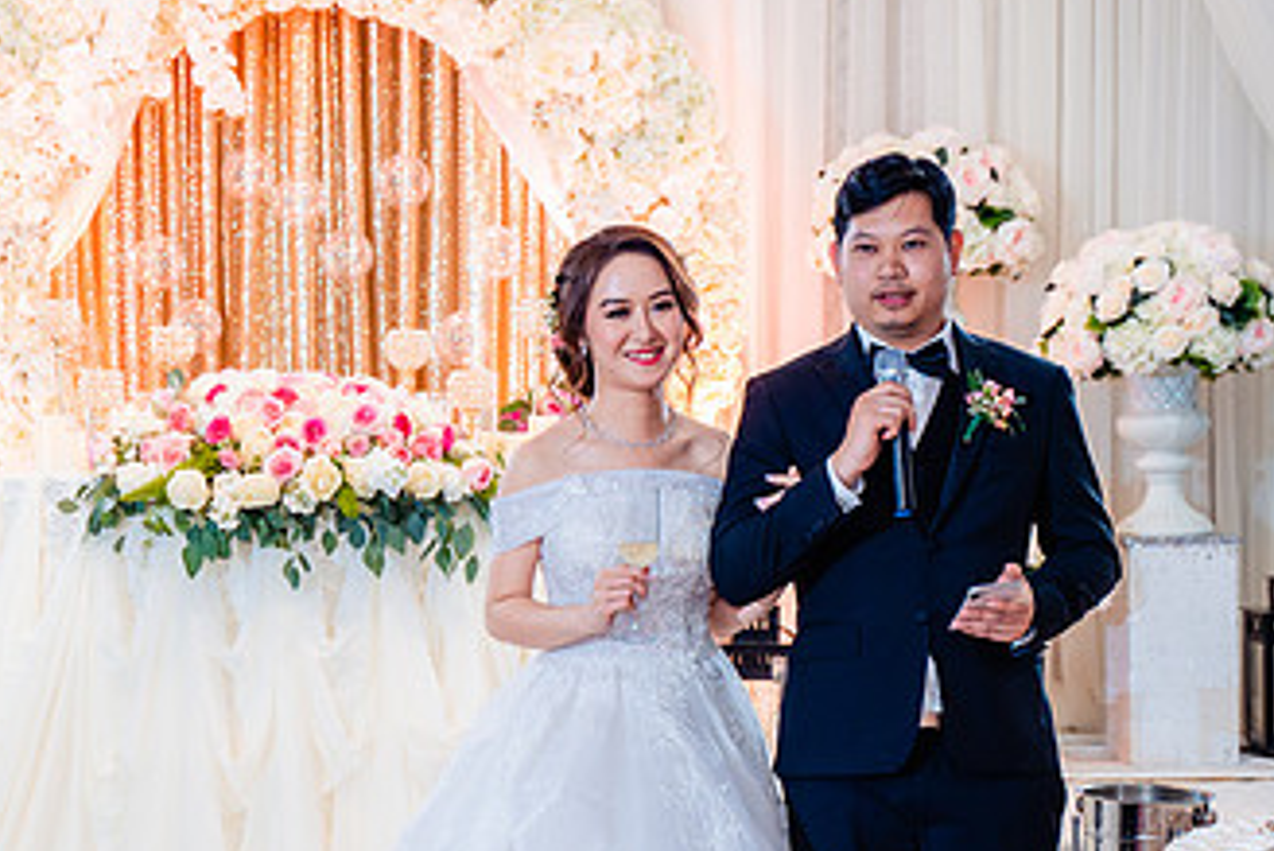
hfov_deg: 21.0
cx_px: 290
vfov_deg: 14.2
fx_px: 3399
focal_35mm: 96
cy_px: 639
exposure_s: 1/160
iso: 1000
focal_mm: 50
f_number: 3.5
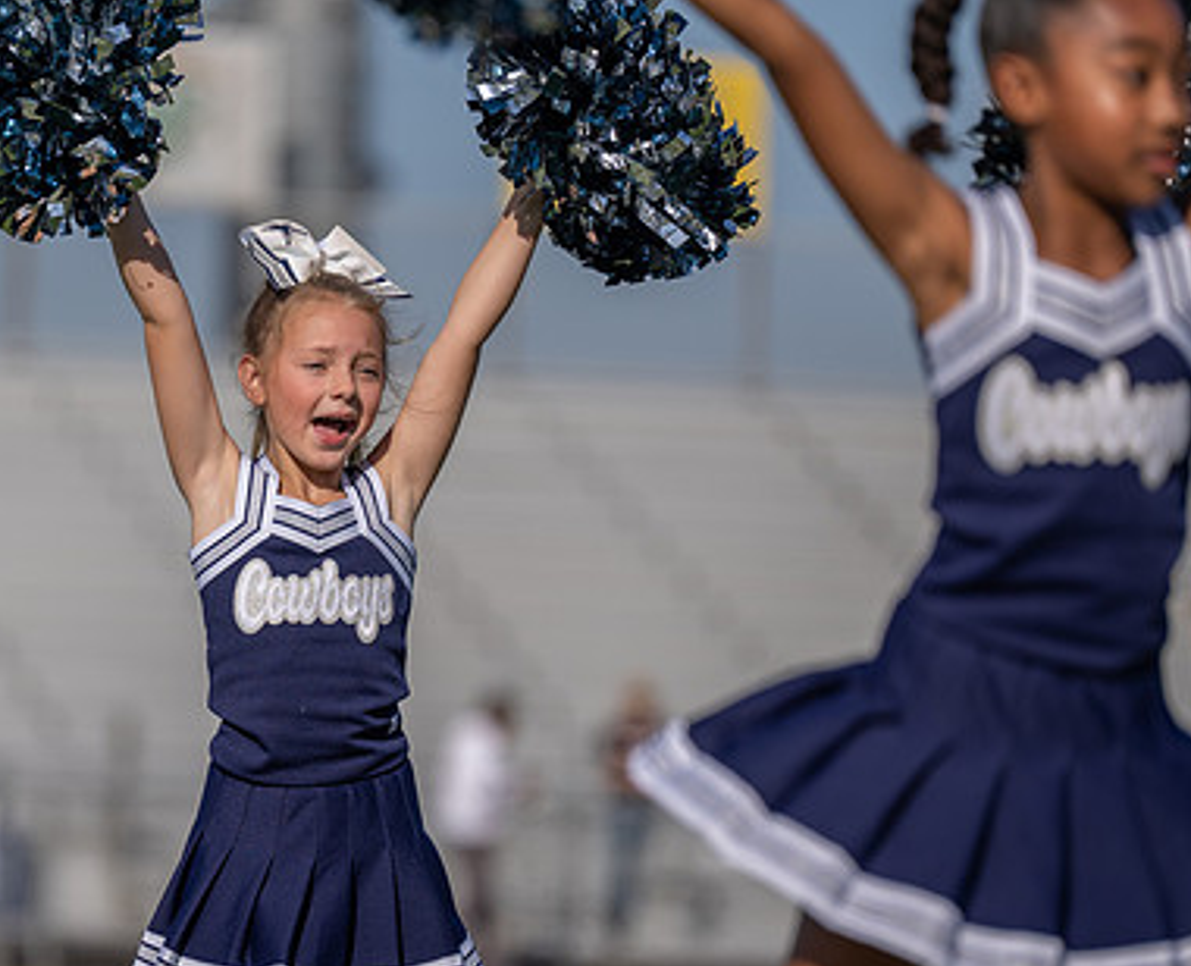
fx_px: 11763
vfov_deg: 4.7
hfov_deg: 5.8
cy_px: 627
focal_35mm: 332
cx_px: 293
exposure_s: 1/4000
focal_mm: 200
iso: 100
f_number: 2.8
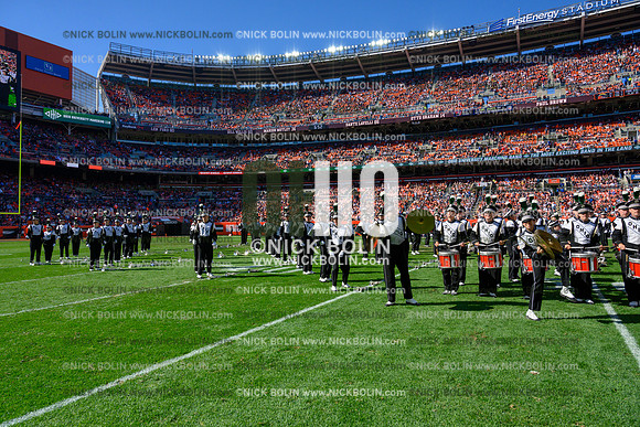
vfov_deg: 53.2
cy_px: 214
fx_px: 427
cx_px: 320
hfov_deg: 73.7
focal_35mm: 24
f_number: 8
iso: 1000
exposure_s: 1/4000
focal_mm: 24
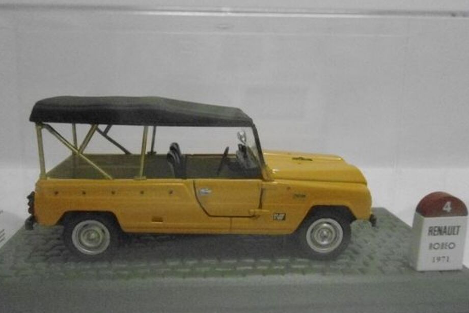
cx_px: 218
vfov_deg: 37.8
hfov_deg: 54.4
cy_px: 175
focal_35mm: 35
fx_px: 456
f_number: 3
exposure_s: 1/160
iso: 1600
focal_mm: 5.6
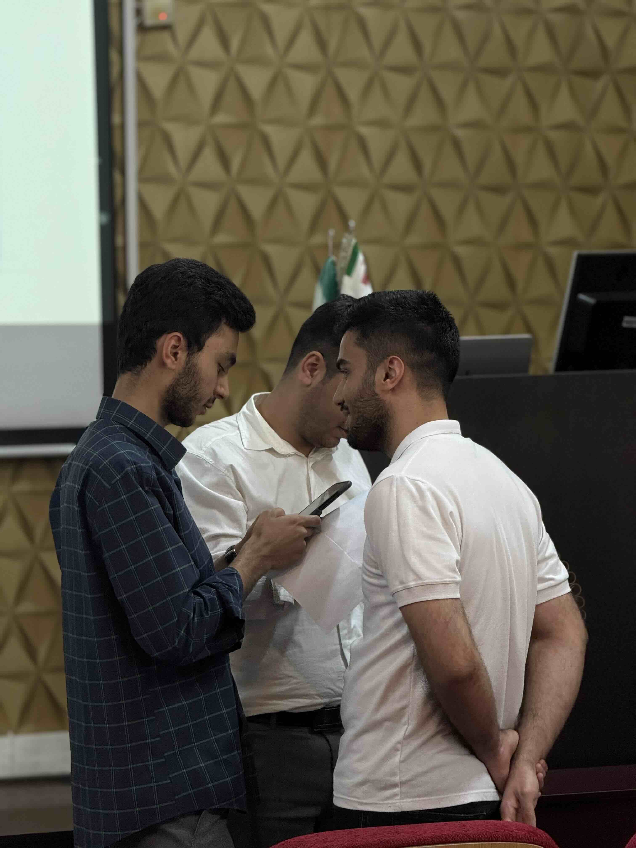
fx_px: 2940
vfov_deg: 16.4
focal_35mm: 120
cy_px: 424
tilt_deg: -1.0
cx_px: 318
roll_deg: +0.5
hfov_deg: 12.3
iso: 250
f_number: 2.8
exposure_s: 1/100
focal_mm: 15.66
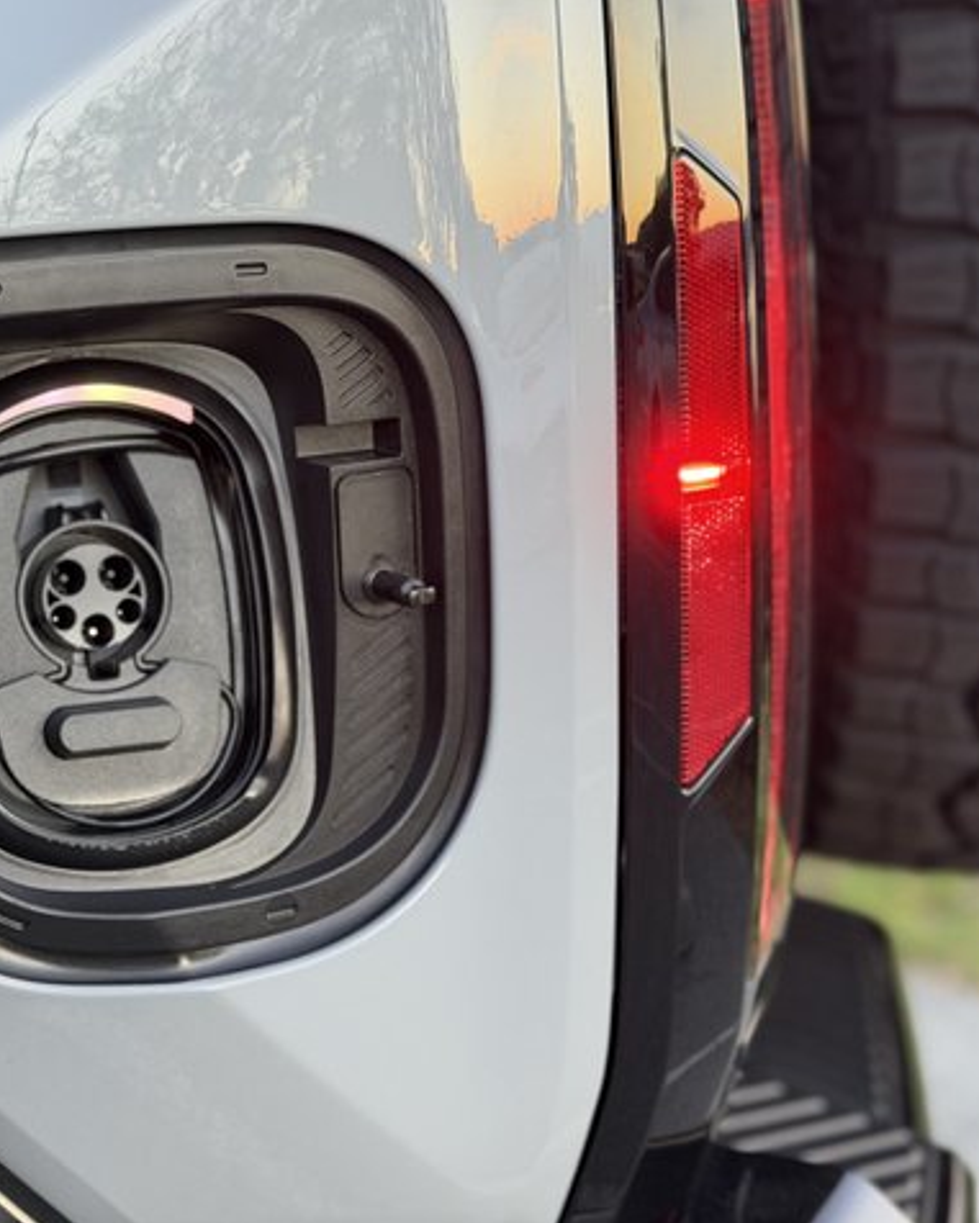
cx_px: 195
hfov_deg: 23.9
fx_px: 2281
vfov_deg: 30.0
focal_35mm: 63
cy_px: 612
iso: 250
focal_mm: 6.76
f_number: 1.78
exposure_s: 1/58
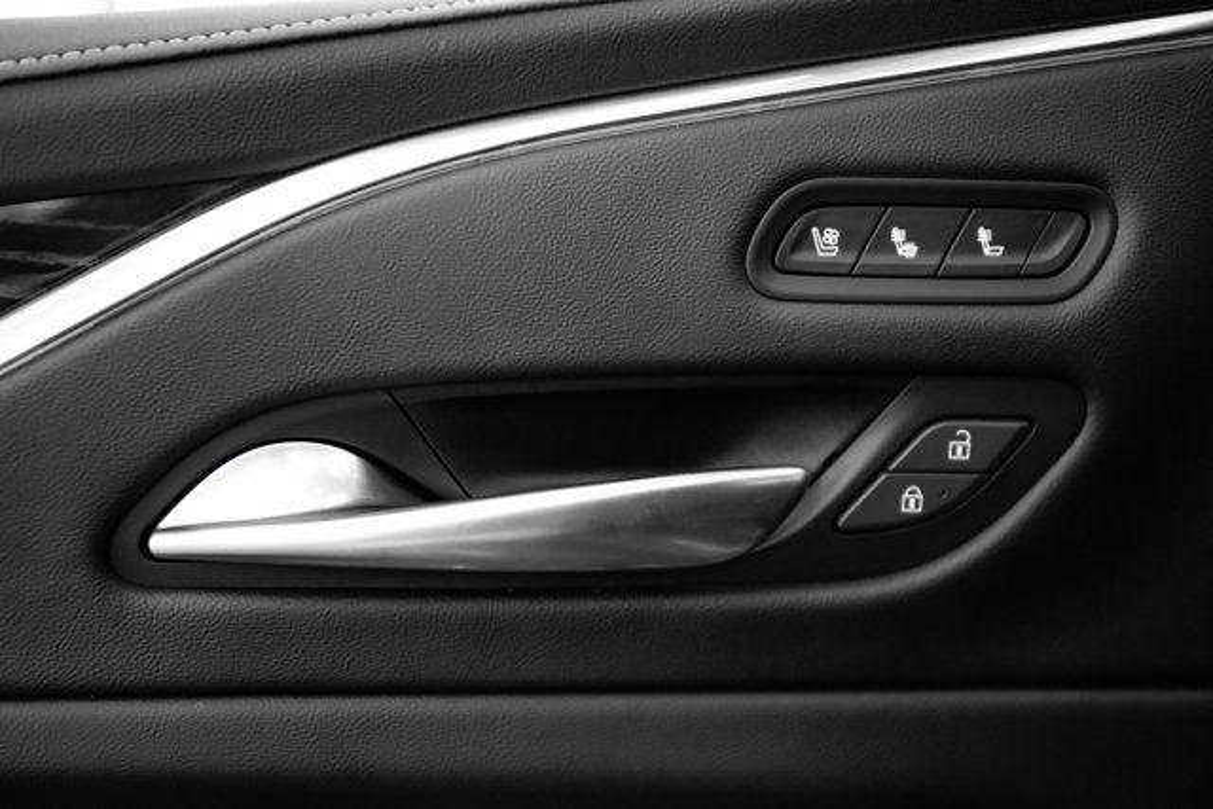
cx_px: 606
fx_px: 1752
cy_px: 404
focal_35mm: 52
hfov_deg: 38.2
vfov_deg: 26.0
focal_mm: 52
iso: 1600
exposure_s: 1/200
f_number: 2.8
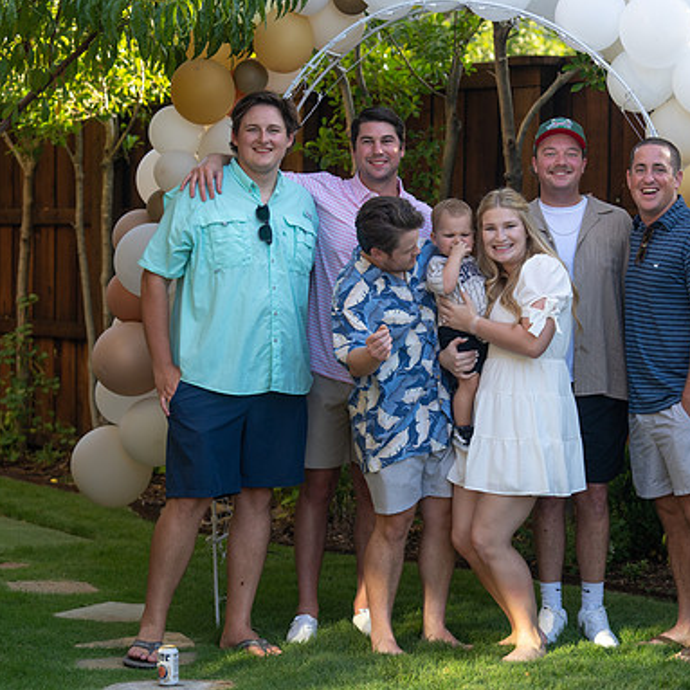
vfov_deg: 19.3
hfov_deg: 19.2
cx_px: 458
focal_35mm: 90
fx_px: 2030
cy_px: 347
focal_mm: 70
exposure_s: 1/320
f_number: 3.5
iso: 200
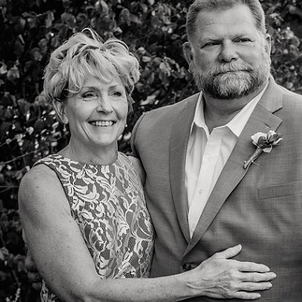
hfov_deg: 12.7
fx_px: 1352
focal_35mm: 137
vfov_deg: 12.7
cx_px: 190
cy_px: 129
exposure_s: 1/160
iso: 200
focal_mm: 60
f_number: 6.3
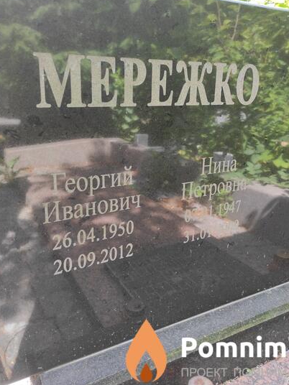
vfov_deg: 63.3
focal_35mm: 28
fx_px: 312
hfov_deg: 49.7
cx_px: 129
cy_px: 170
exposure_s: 1/100
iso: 103
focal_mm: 5.43
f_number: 1.89
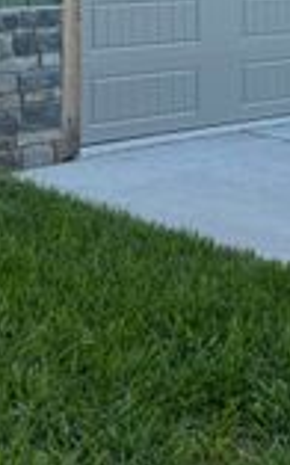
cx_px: 18
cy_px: -84
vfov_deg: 21.9
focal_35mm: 88
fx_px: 1114
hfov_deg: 14.6
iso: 50
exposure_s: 1/684
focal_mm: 5.96
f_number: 1.6
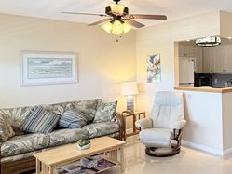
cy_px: 65
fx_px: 241
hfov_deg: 49.1
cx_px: 177
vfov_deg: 39.4
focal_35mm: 36
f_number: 2.2
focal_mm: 2.22
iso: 250
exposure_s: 1/120
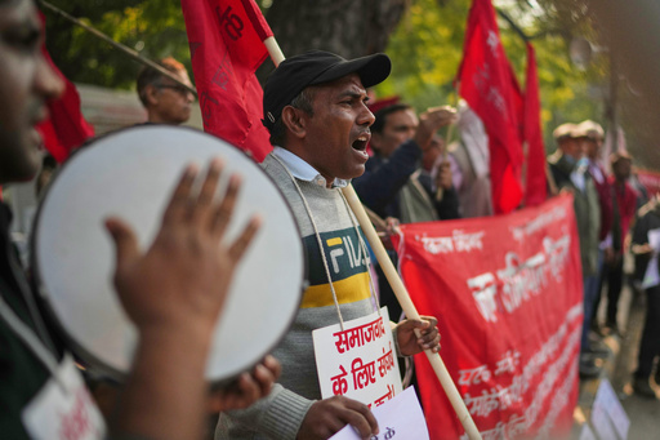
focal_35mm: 35
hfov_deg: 54.4
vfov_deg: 37.8
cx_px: 330
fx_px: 641
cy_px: 220
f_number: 1.4
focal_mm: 35
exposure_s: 1/25600
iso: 500
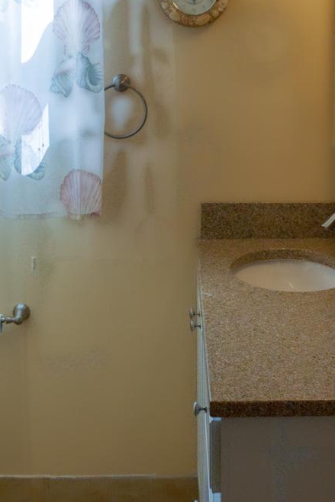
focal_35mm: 63
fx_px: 879
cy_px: 251
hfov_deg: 21.6
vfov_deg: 31.9
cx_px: 186
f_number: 4
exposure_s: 1/1250
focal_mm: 18
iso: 800
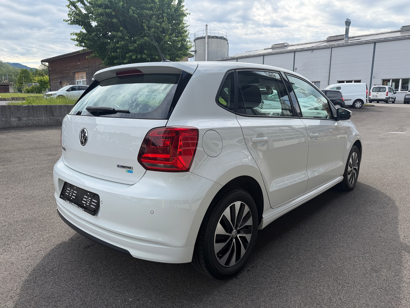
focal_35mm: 24
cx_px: 205
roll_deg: -0.7
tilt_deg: -10.6
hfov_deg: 71.6
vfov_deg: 56.8
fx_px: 284
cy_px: 154
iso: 100
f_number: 1.78
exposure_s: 1/2907
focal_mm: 6.76
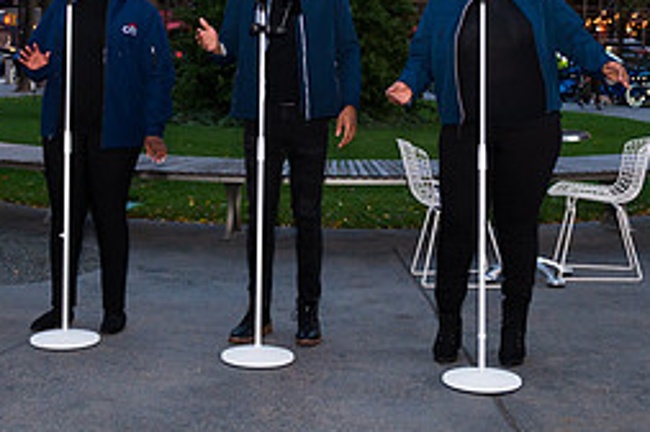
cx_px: 275
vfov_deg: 21.0
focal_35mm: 62
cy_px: -15
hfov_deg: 32.4
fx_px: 1118
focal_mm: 27
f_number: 4
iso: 1250
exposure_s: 1/200
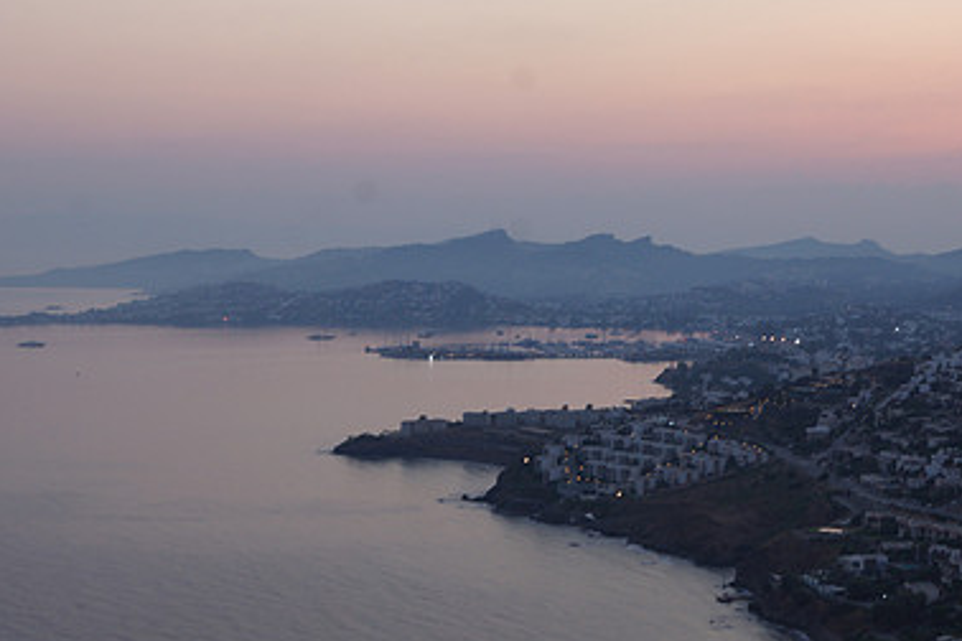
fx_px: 1844
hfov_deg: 29.1
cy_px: 304
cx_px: 611
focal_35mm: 69
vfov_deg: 19.7
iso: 125
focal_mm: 30
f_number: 9
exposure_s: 1/5
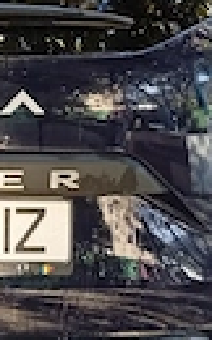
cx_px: -113
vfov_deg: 23.2
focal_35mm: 88
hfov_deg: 13.8
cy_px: 60
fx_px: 815
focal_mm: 3.84
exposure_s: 1/50.3
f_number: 1.8
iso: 122
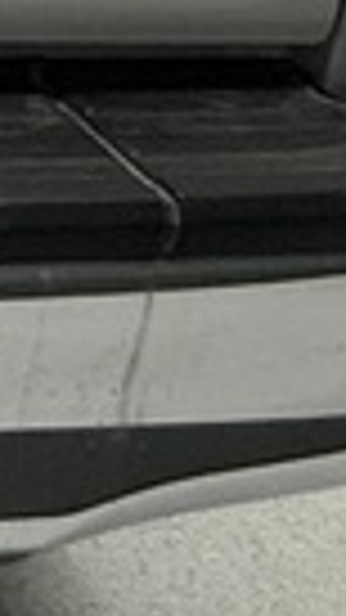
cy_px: -571
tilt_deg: -11.6
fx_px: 1861
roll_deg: +0.4
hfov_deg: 7.6
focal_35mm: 114
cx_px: -998
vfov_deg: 15.5
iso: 200
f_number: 2.2
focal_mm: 2.22
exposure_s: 1/100
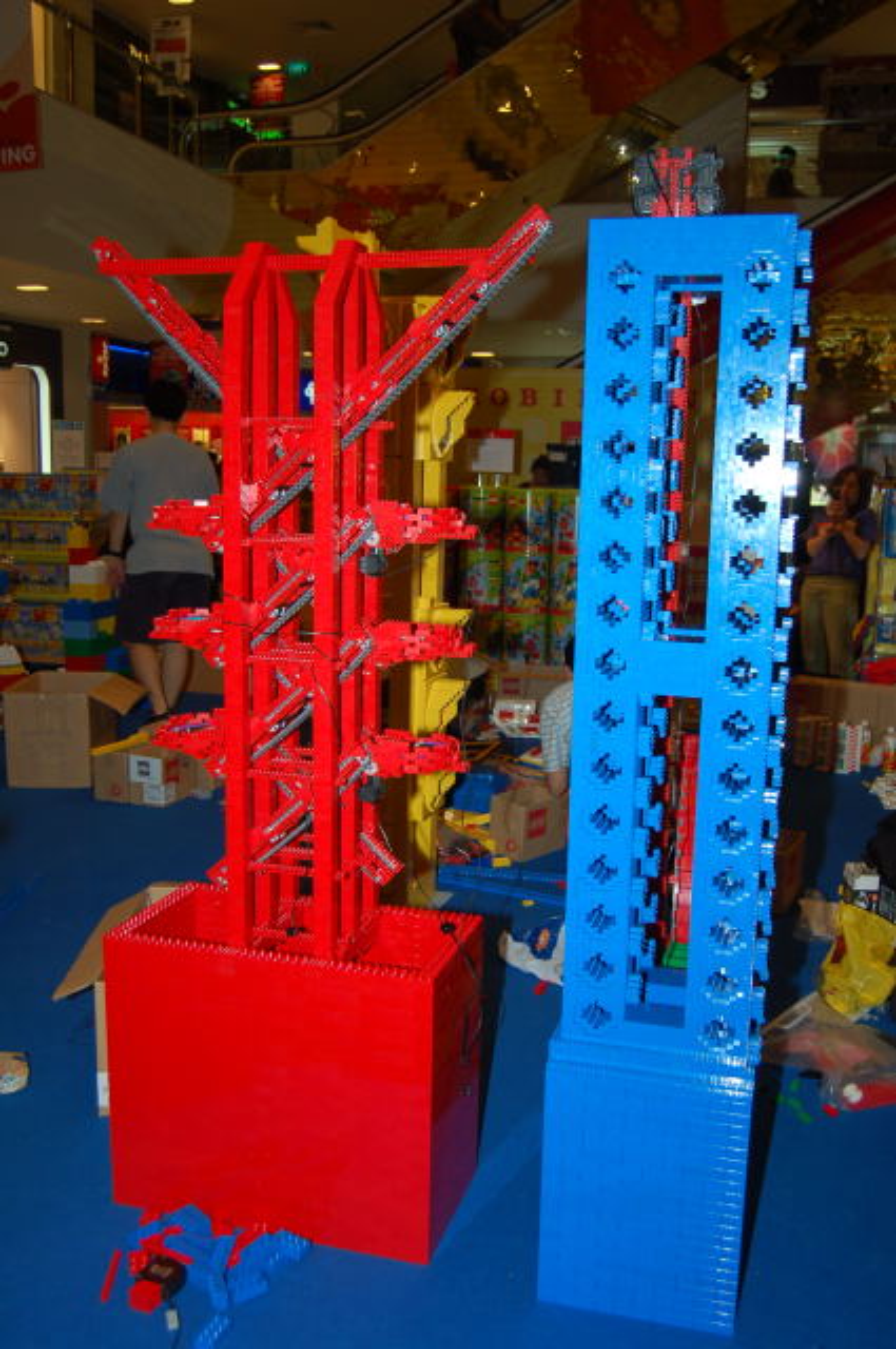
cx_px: 448
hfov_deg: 38.3
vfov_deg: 55.2
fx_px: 1291
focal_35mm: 34
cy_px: 674
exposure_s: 1/60
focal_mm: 23
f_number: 4
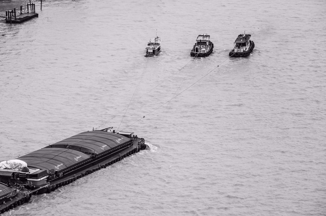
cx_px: 149
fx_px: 1768
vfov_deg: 7.0
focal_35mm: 196
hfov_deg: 10.5
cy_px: 96
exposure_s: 1/400
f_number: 5.6
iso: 100
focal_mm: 105
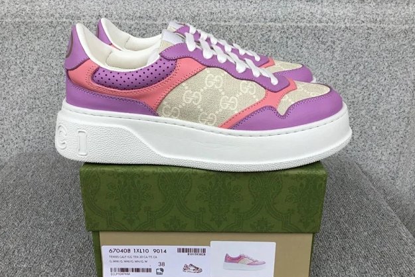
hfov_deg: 57.2
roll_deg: -0.3
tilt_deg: -21.3
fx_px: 380
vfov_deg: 40.0
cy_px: 147
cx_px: 207
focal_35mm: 33
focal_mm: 3.3
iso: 25
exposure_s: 1/234
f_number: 2.4
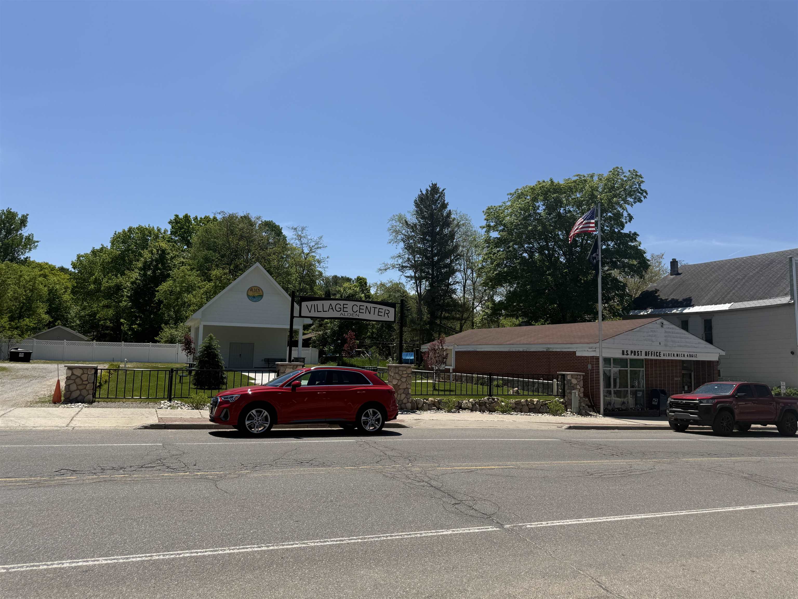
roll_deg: -1.4
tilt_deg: +6.3
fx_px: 553
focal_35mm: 24
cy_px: 300
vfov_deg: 56.8
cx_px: 399
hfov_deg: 71.6
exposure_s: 1/6173
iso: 80
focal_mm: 6.76
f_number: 1.78
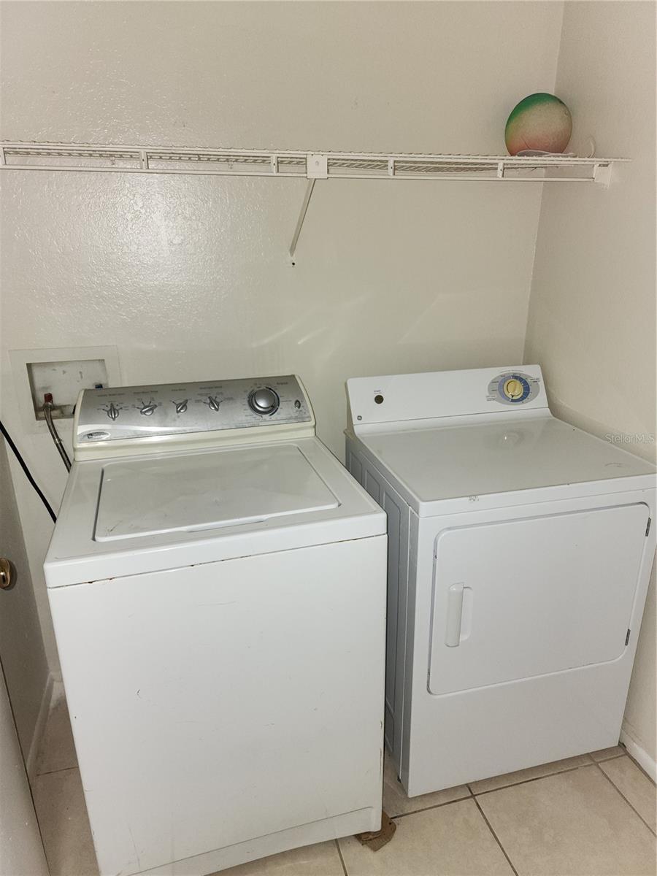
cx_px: 328
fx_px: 582
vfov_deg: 73.9
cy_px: 438
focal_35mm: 23
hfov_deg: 58.9
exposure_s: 1/22
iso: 125
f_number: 1.8
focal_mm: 6.4
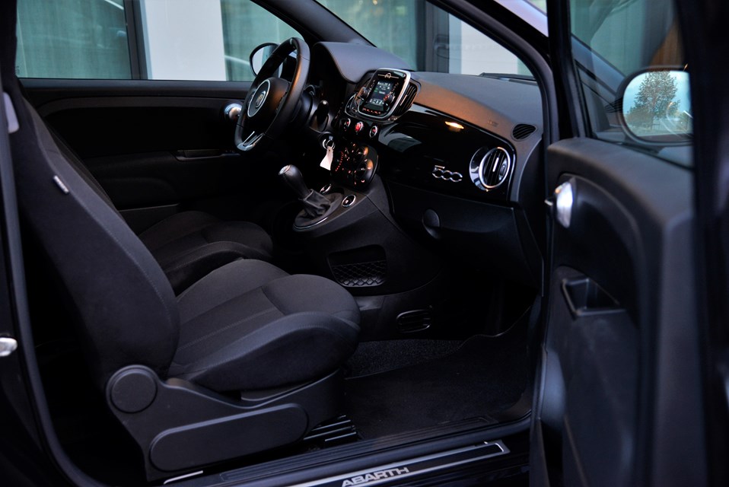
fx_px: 932
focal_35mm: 46
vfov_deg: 29.3
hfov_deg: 42.7
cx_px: 364
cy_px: 244
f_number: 4
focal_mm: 46
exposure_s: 1/25
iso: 1000
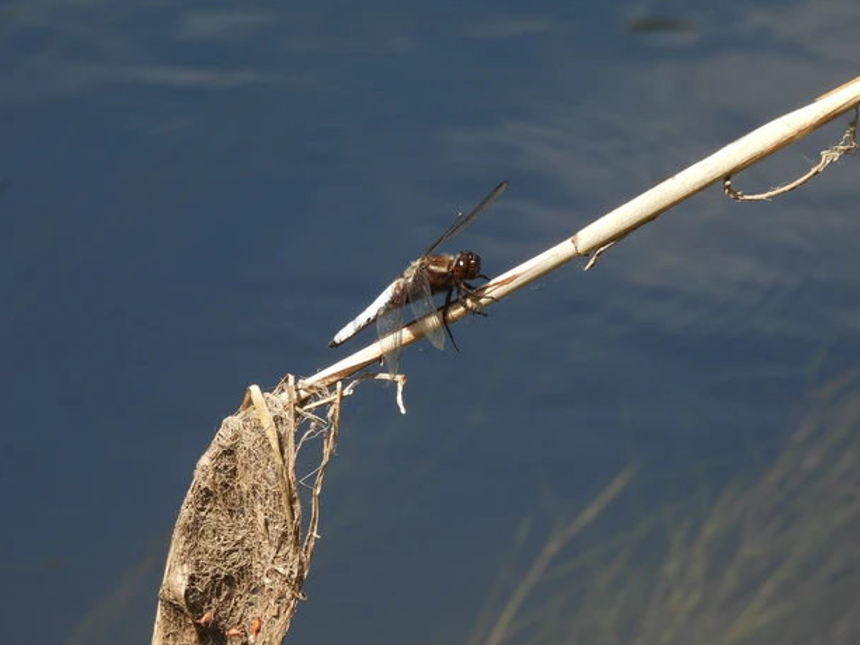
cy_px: 315
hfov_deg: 2.7
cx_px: 418
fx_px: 18165
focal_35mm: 731
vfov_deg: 2.0
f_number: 6.3
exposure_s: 1/250
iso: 100
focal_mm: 125
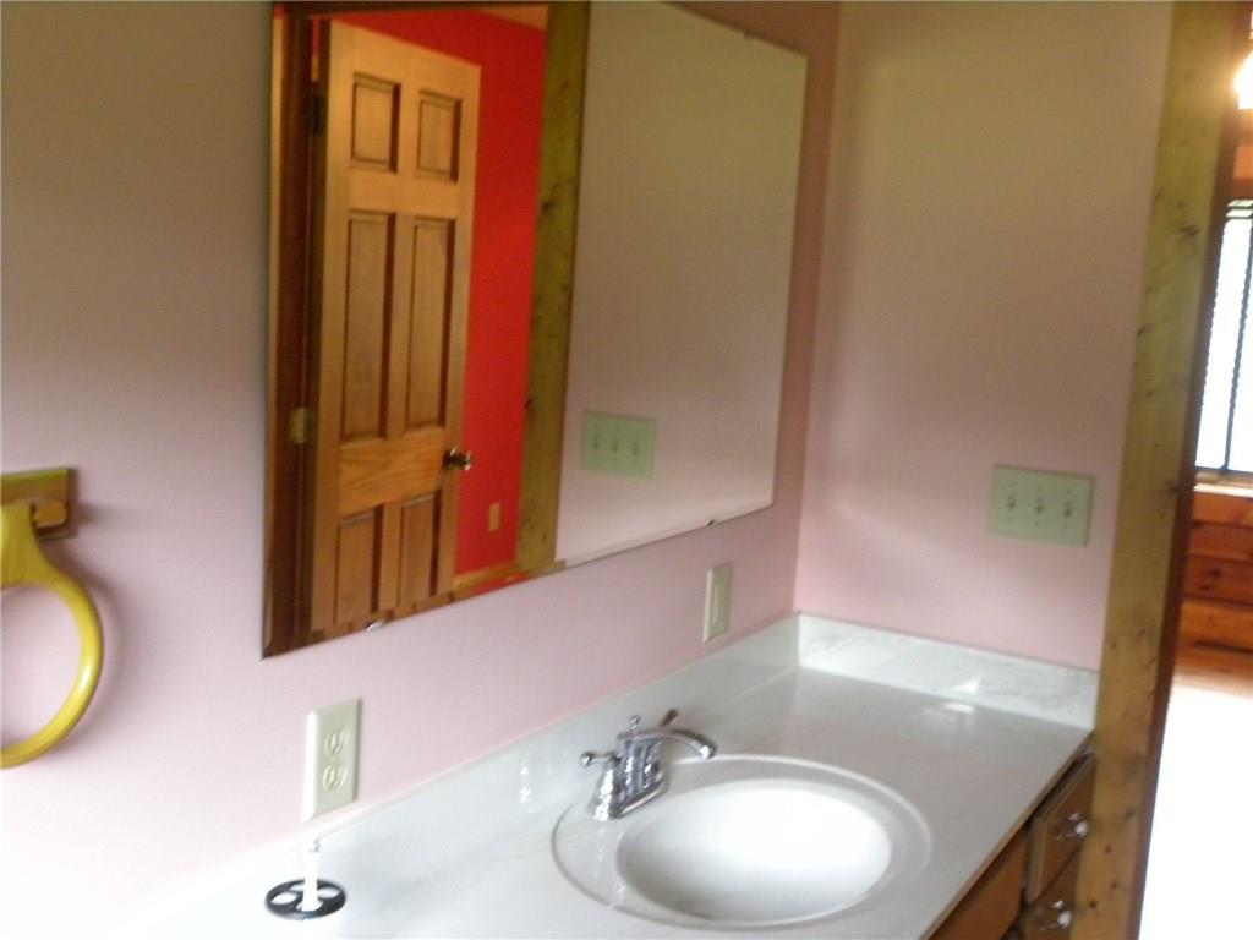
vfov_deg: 38.7
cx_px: 626
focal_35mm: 37
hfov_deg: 50.1
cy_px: 470
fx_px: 1339
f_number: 3.2
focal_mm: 6.6
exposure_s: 1/15
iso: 400
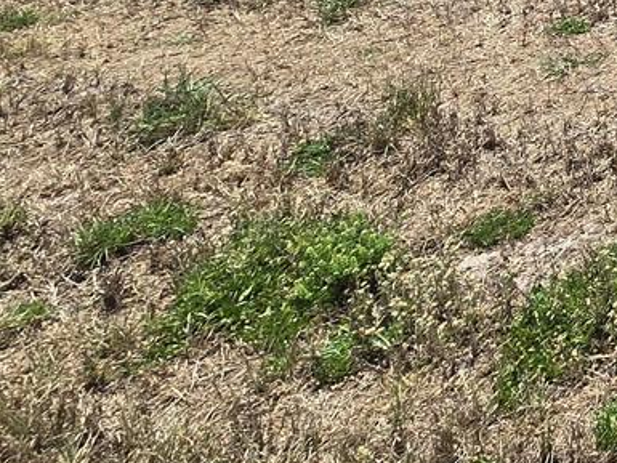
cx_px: 1204
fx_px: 963
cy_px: -279
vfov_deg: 21.5
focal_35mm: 54
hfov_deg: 20.0
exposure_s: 1/2021
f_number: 2.2
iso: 50
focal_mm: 2.2
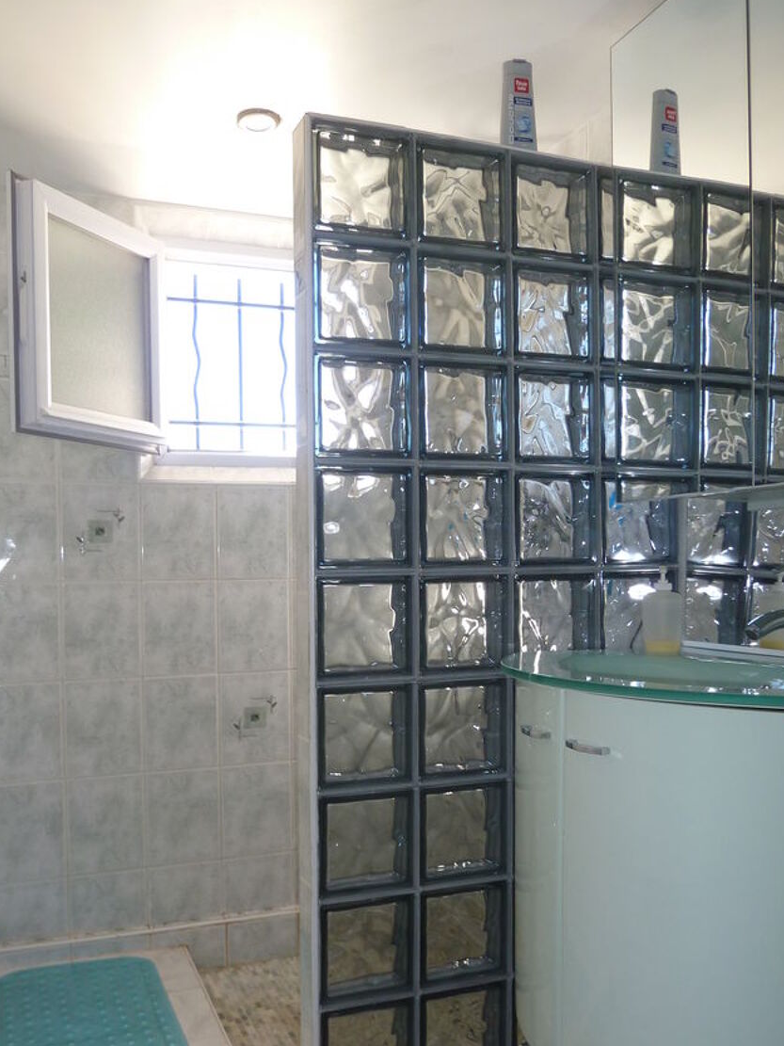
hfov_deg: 46.6
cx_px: 327
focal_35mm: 30
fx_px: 906
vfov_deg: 59.8
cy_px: 590
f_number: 3.3
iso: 100
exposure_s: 1/30
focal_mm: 4.1
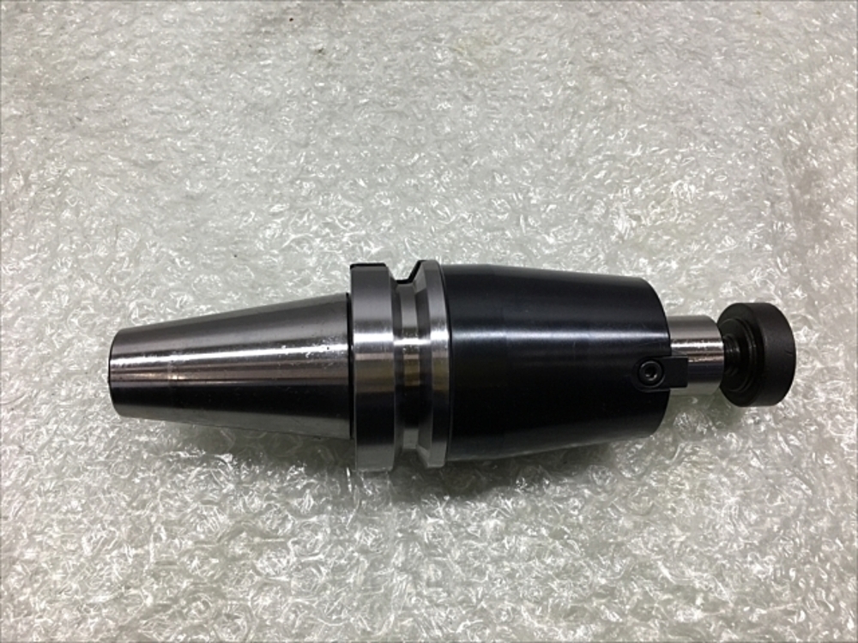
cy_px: 322
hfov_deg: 61.7
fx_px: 719
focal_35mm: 29
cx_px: 429
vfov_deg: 48.2
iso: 32
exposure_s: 1/120
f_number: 2.2
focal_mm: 4.15
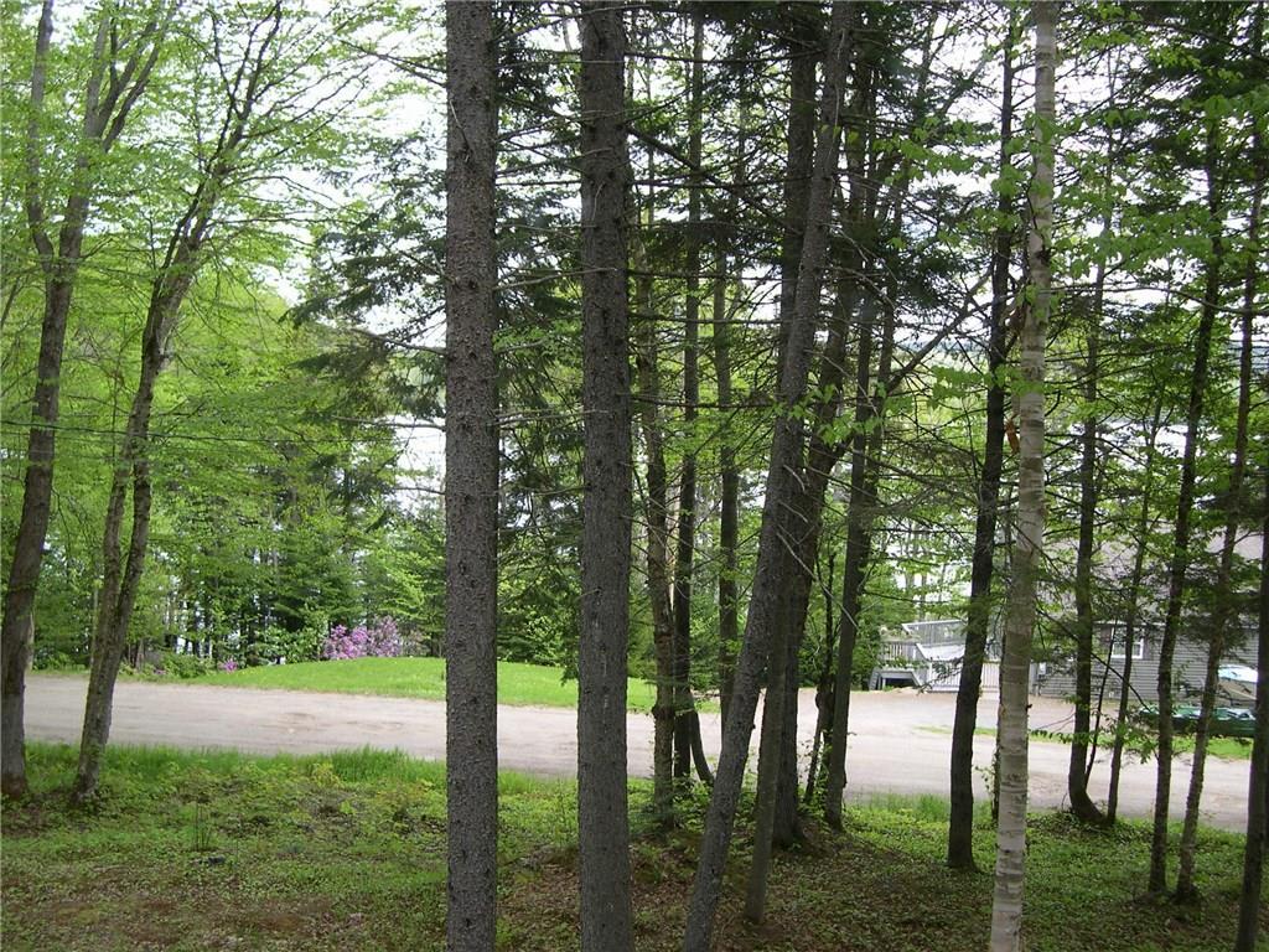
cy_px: 476
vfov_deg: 37.7
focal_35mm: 38
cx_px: 634
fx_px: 1393
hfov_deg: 49.0
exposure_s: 1/101
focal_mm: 8
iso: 100
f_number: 2.8
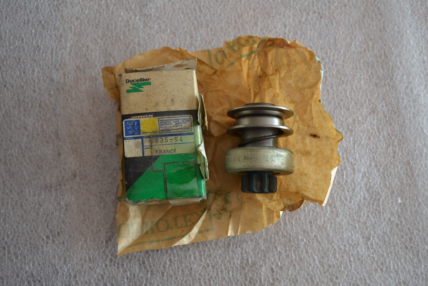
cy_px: 143
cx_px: 214
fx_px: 464
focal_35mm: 39
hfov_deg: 49.6
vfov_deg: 34.2
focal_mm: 26
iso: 560
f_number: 4.2
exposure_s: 1/60
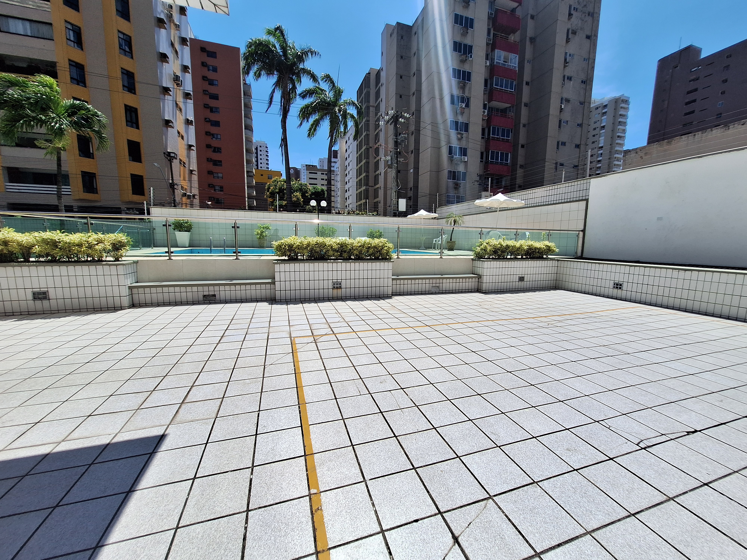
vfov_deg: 89.9
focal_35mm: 13
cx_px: 374
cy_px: 280
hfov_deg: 106.2
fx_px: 281
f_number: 2.2
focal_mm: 1.74
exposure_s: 1/2381
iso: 40
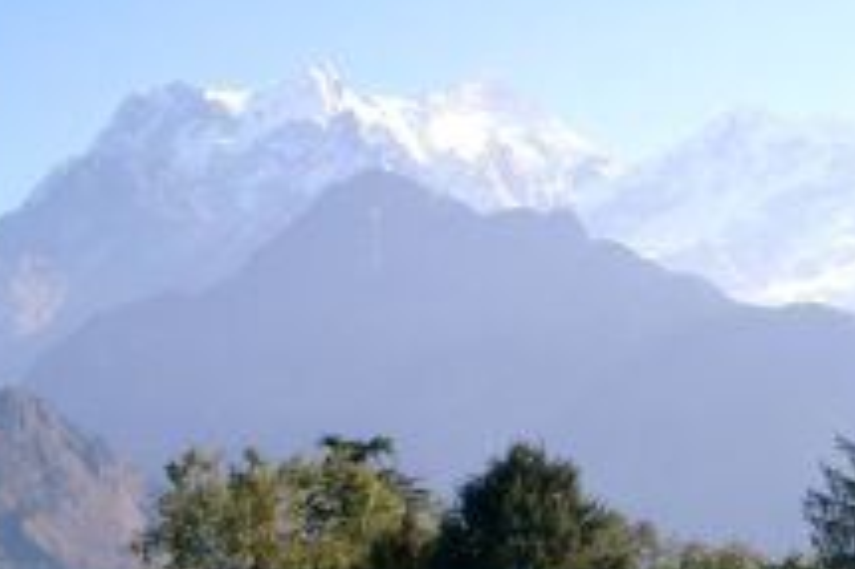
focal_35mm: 91
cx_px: 662
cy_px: 493
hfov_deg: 22.1
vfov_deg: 14.9
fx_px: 2160
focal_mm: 9.2
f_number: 5
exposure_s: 1/400
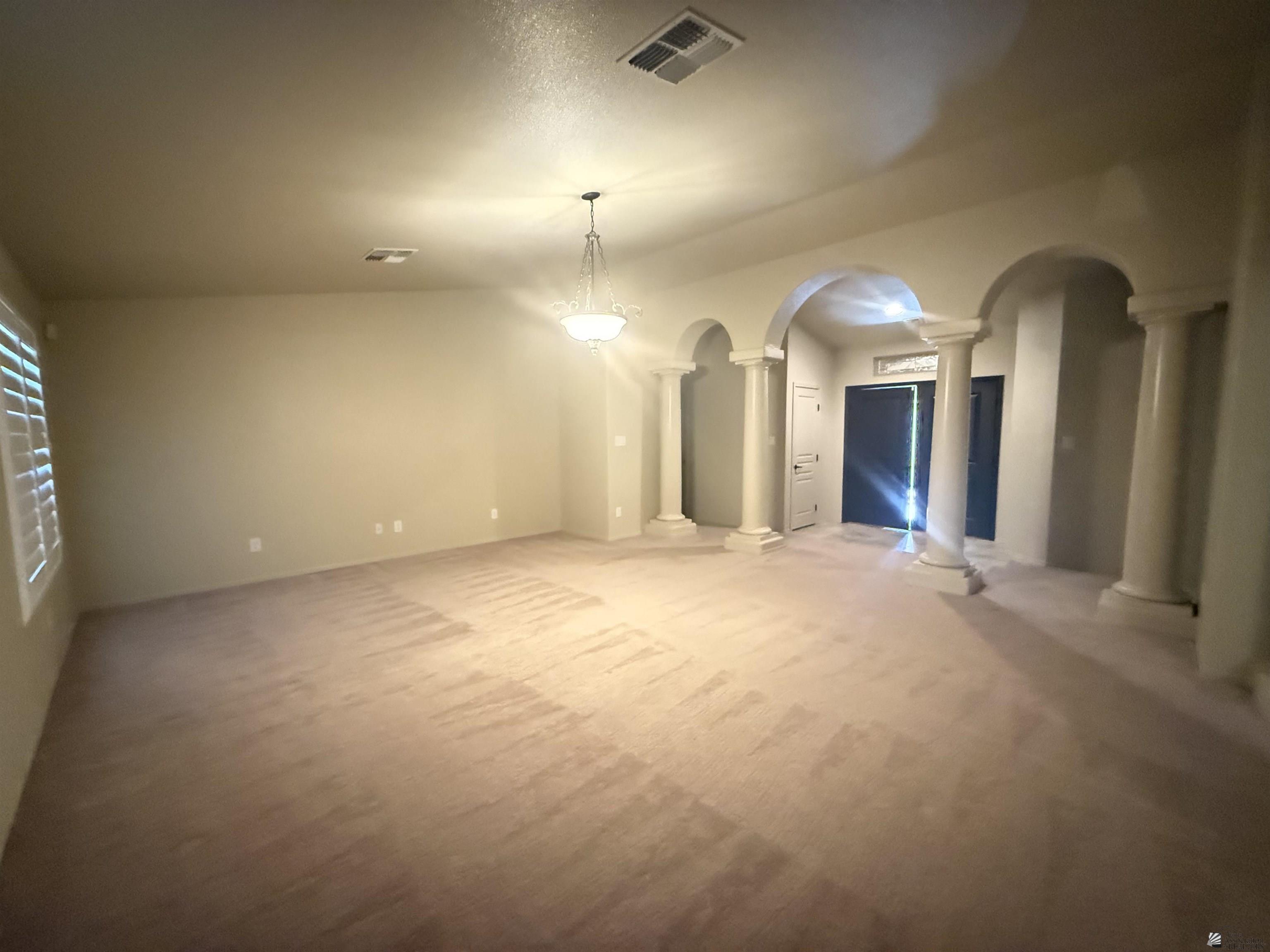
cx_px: 635
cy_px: 476
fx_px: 514
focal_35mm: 14
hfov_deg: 102.1
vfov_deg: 85.7
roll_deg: +1.4
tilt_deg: -2.7
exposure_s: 1/40
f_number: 2.2
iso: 1600
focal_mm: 2.22
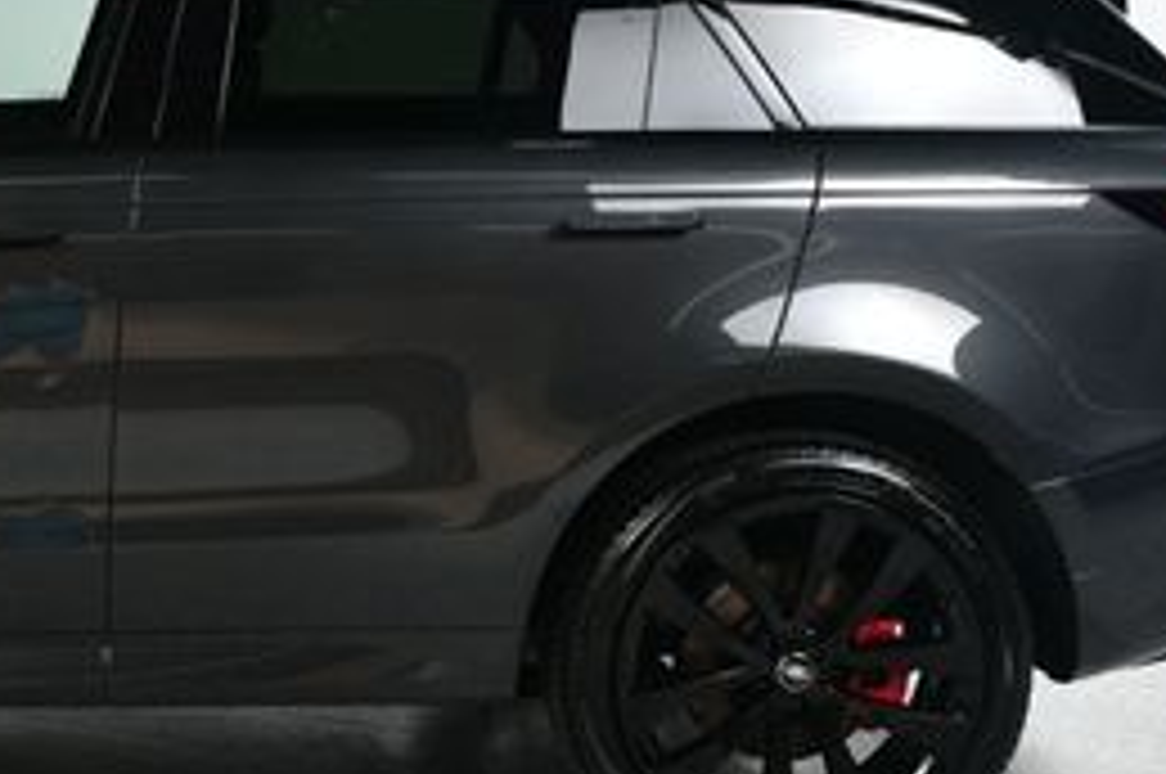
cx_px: 9
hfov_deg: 23.3
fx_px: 2717
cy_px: 324
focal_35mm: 84
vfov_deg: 16.2
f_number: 9
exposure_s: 1/160
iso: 100
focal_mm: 23
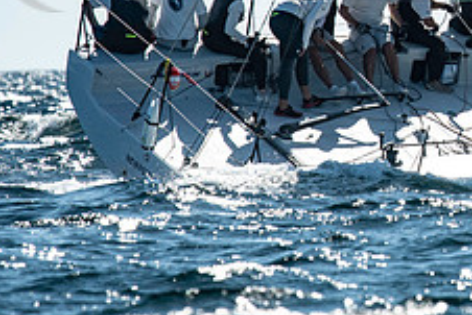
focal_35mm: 1210
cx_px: 578
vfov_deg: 1.1
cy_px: -58
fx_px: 15874
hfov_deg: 1.7
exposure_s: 1/3200
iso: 320
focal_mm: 300
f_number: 5
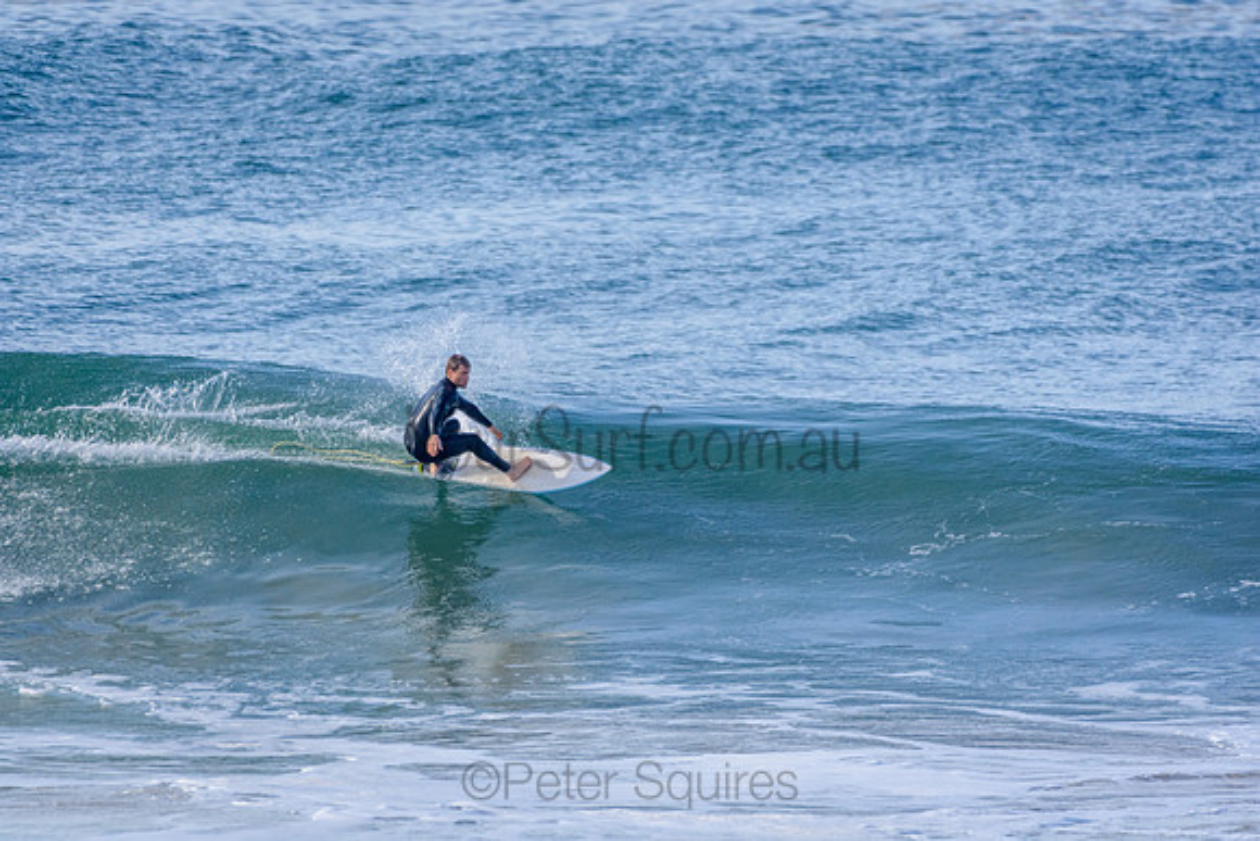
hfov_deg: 2.7
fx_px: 26255
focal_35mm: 750
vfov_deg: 1.8
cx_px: 630
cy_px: 420
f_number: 5.6
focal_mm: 500
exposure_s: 1/2000
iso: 500
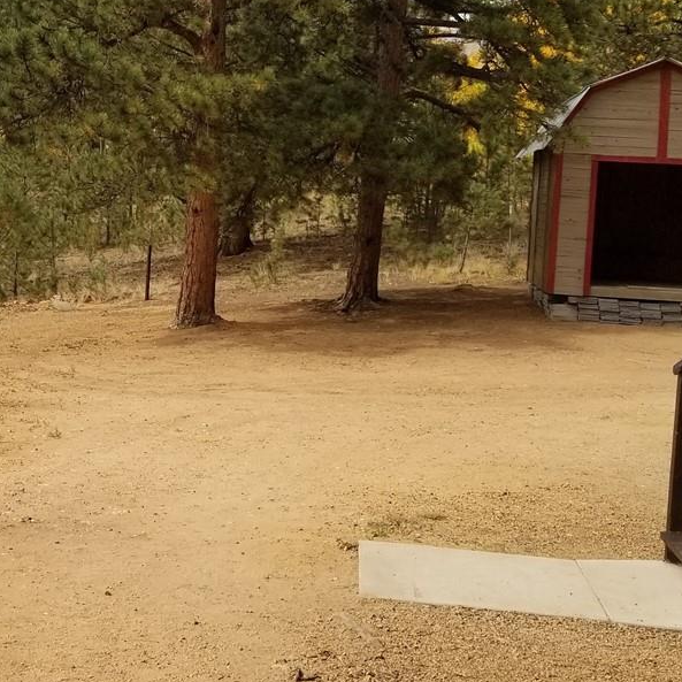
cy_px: 219
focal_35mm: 62
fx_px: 1382
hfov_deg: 26.9
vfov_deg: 27.5
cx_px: 85
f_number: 1.7
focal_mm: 4.3
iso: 50
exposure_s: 1/2256
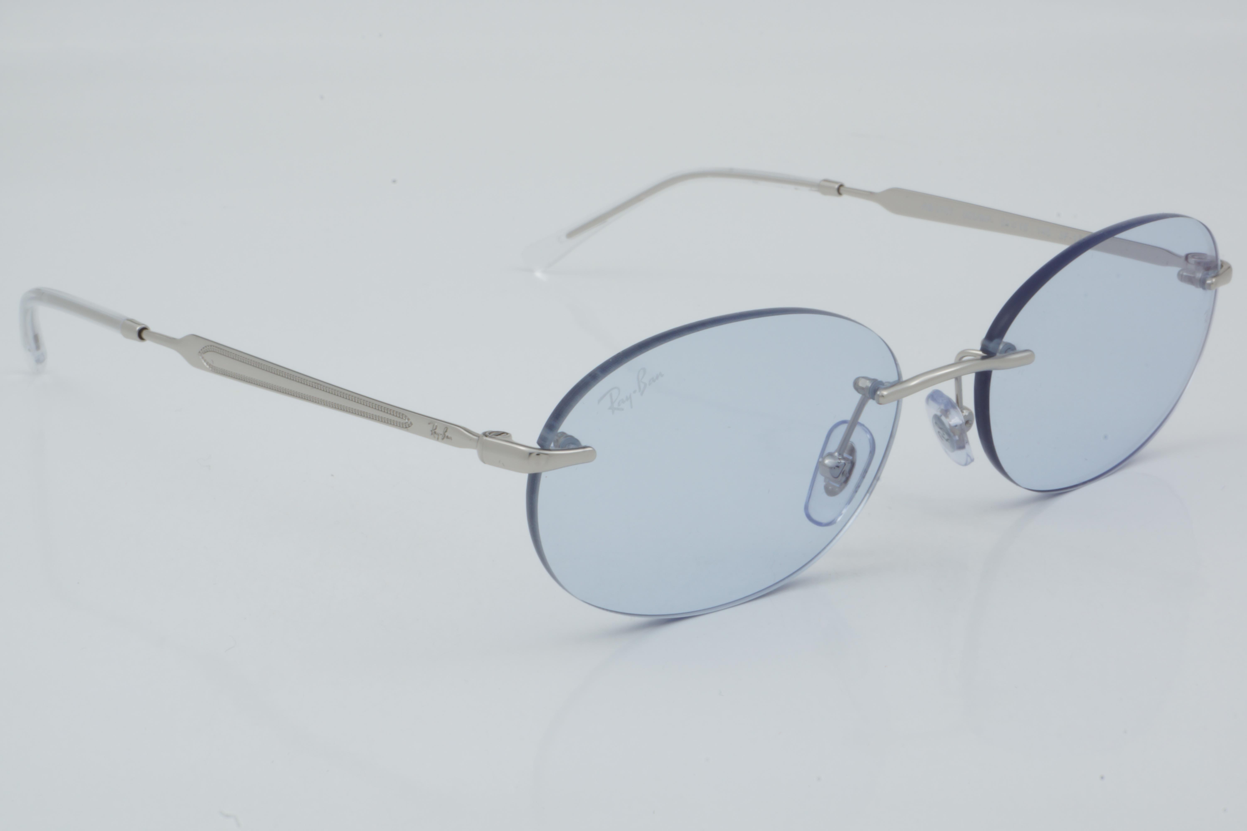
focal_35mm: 75
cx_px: 624
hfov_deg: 27.0
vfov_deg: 18.2
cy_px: 416
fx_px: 2598
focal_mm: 50
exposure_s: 1/3
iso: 100
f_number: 32
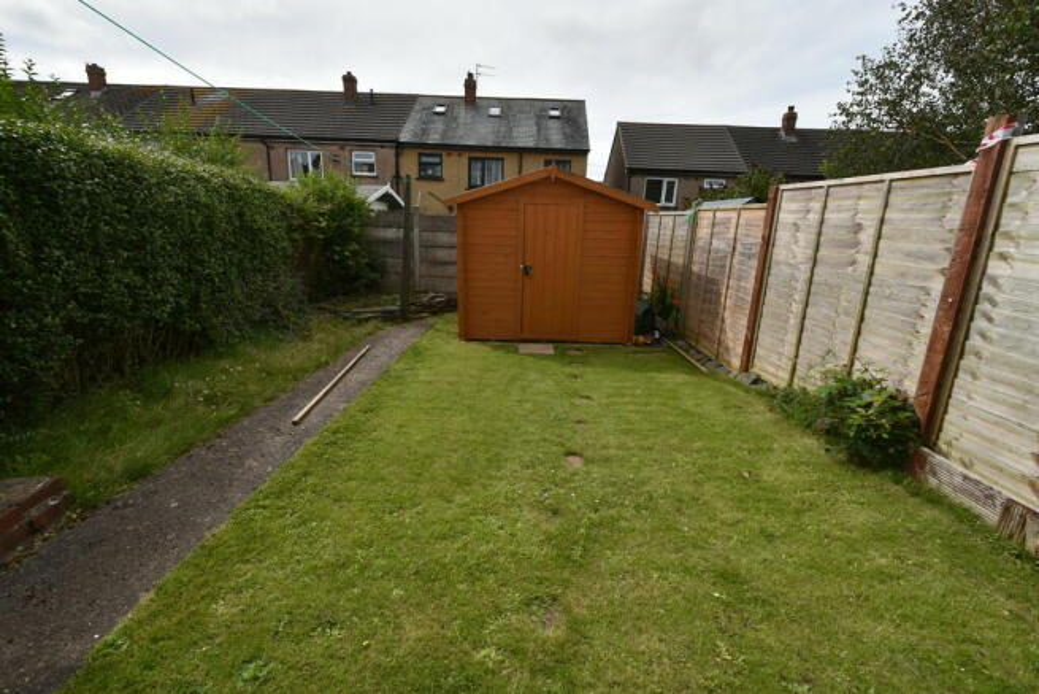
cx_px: 520
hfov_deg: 100.4
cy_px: 347
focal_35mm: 15
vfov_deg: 77.4
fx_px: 433
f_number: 8
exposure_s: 1/250
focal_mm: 10
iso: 100
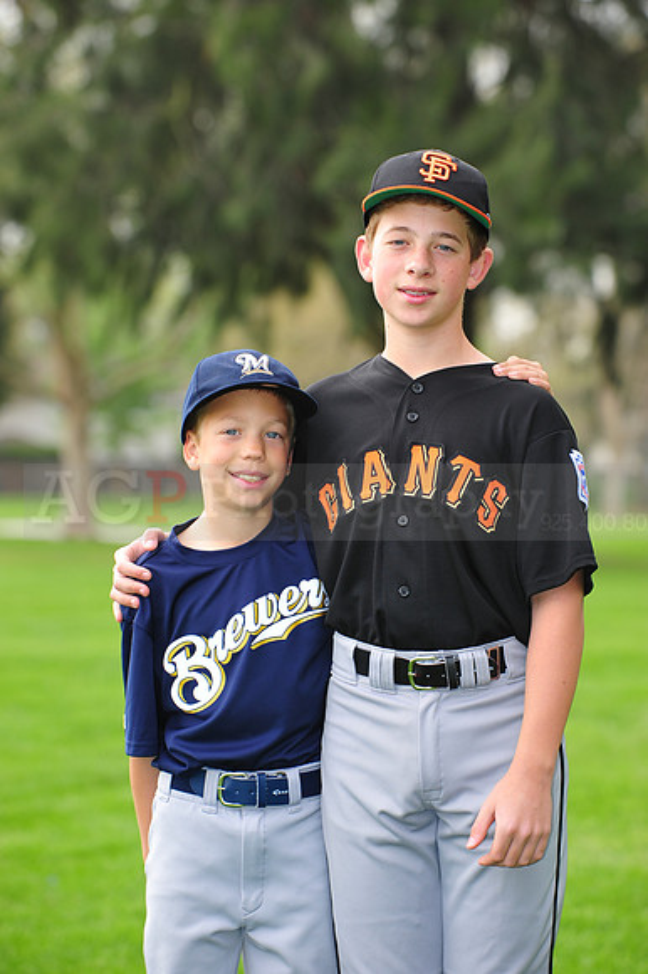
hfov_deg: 9.5
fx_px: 3919
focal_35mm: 145
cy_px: 487
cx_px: 324
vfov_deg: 14.2
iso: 320
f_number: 5.6
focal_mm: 145
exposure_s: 1/320
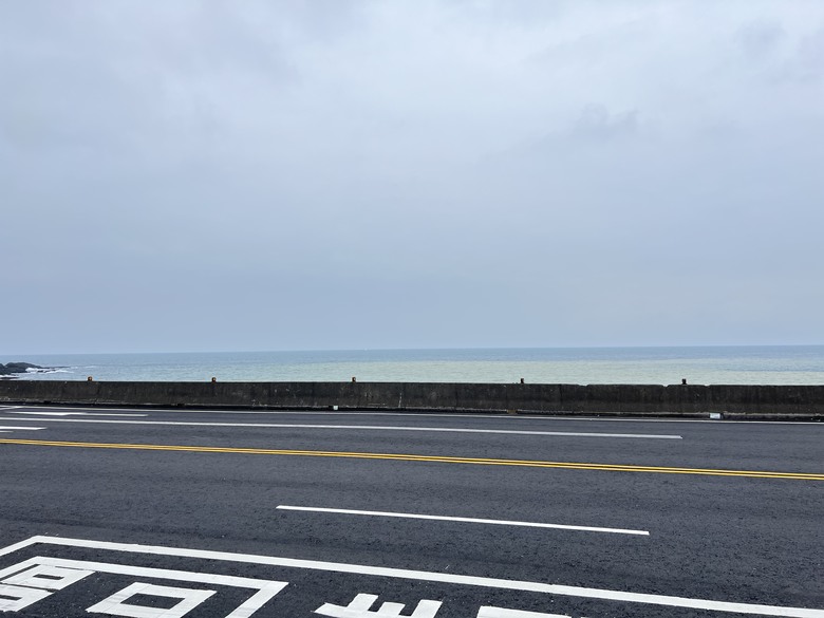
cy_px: 309
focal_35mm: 26
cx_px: 412
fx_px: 619
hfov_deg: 67.3
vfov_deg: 53.1
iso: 50
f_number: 1.5
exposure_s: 1/3704
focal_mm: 5.7
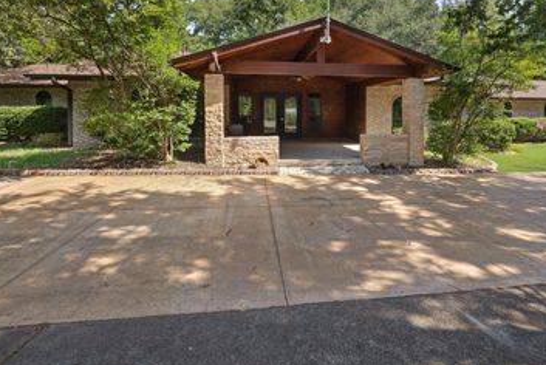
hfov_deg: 93.0
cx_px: 297
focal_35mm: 17
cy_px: 124
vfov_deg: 68.7
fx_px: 258
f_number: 9
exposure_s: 1/640
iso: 640
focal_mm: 12
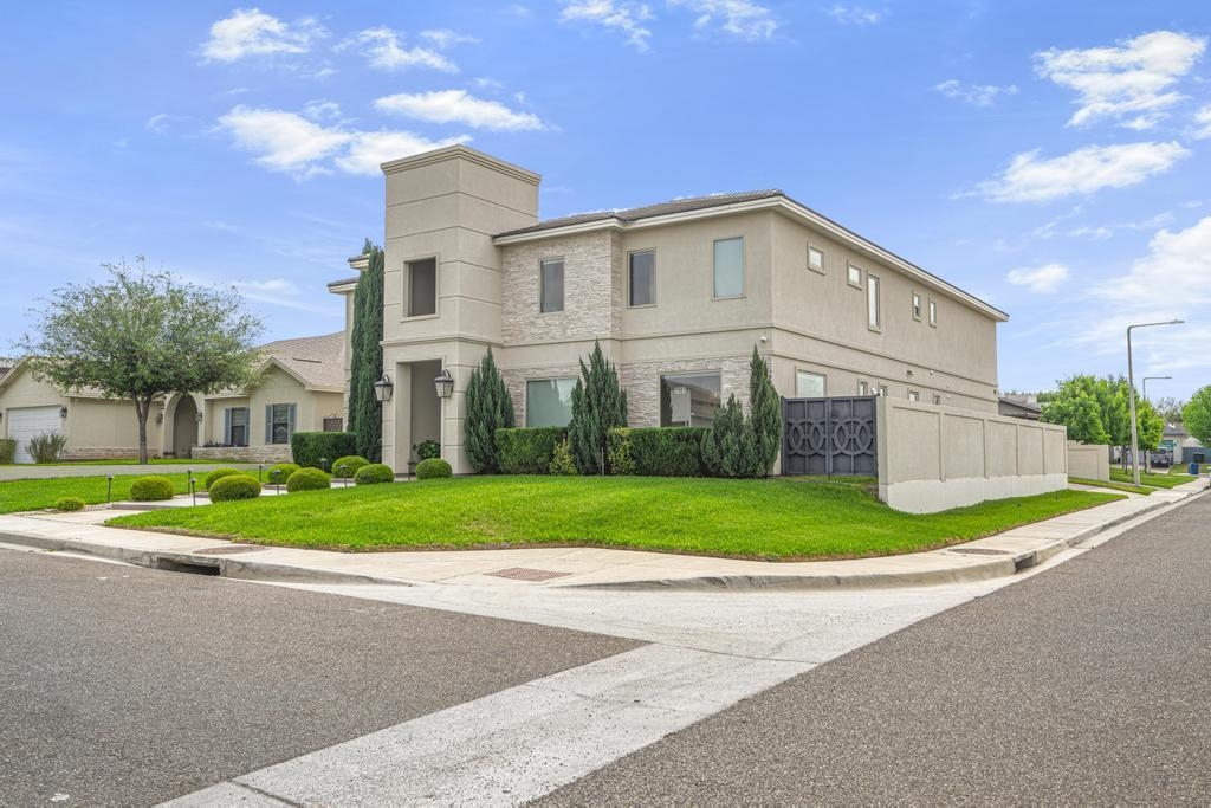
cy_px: 404
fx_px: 976
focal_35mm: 29
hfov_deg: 63.7
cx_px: 606
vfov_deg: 45.0
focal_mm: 29
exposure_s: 1/160
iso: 200
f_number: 9
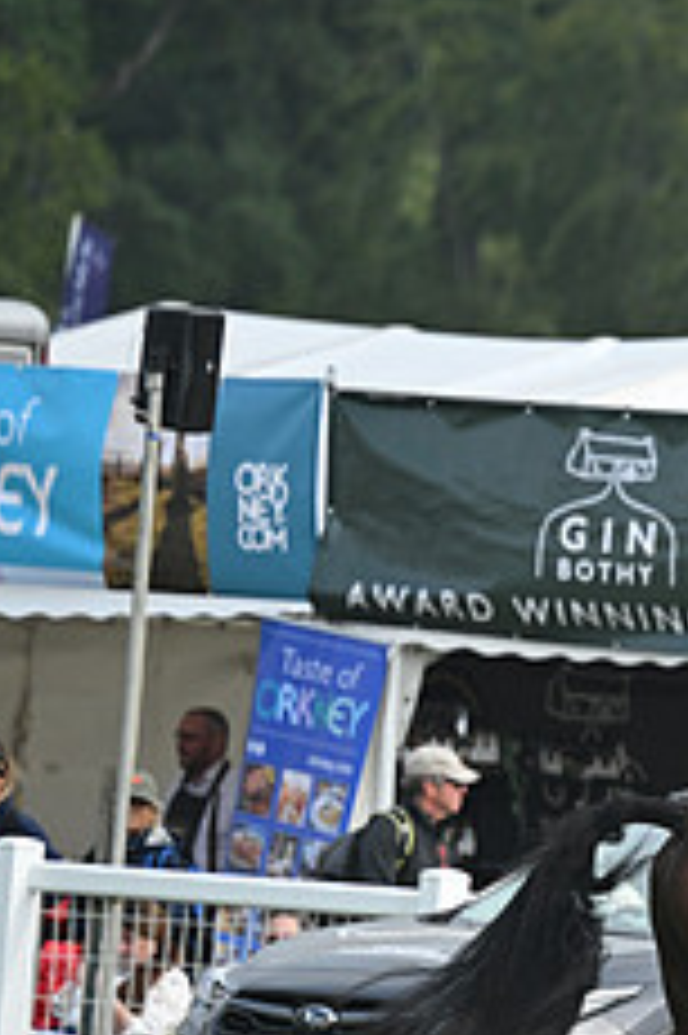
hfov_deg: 1.4
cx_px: 1169
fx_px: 28966
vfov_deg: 2.0
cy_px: 826
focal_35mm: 1009
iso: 720
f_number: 5.6
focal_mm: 400
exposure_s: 1/1250
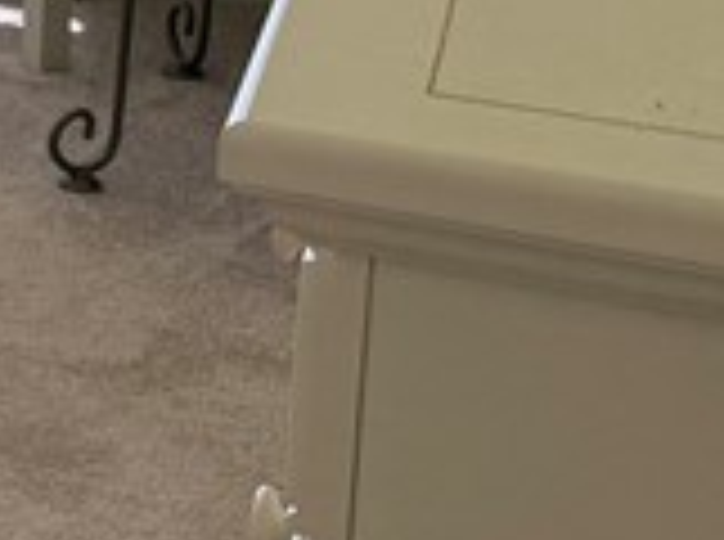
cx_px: -1390
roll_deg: +2.9
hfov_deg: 10.0
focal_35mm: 153
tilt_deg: -12.2
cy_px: -436
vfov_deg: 9.2
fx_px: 3193
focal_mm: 6.76
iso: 100
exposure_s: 1/261
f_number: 1.78
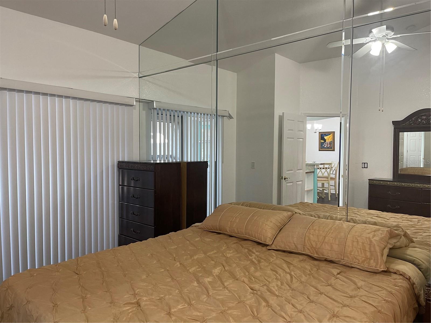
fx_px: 311
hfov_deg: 69.4
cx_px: 216
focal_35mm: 25
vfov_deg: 54.9
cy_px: 162
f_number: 1.6
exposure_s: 1/60
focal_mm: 5.1
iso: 160
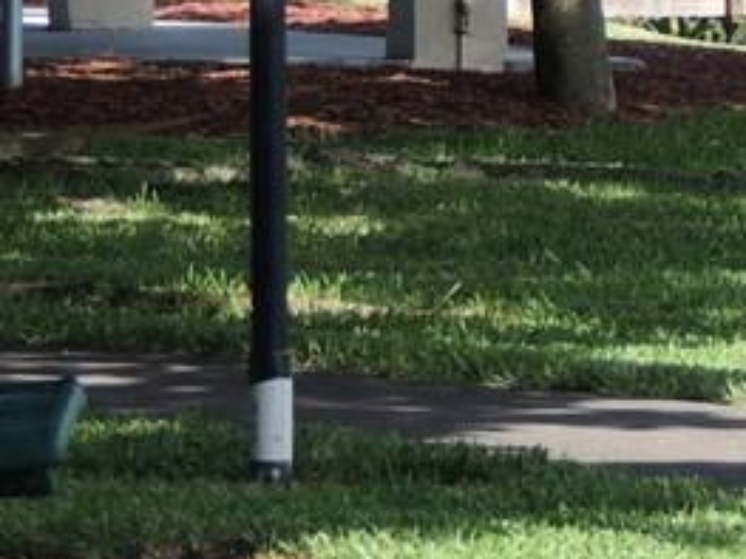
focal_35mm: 604
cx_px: 1362
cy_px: -238
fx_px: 13011
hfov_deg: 3.3
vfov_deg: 2.5
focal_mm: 27.6
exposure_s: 1/500
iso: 140
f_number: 4.4
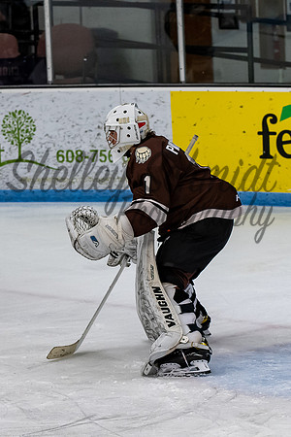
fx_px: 3279
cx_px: 125
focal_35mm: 270
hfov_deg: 5.1
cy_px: 179
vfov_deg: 7.6
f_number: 3.5
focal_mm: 102
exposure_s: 1/800
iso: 1600
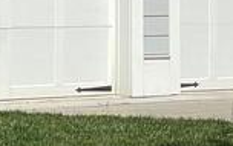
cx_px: 58
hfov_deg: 5.6
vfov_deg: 3.4
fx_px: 2362
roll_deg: -0.3
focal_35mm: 372
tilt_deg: +8.0
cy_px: -353
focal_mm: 6
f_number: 2
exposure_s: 1/2283
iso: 25
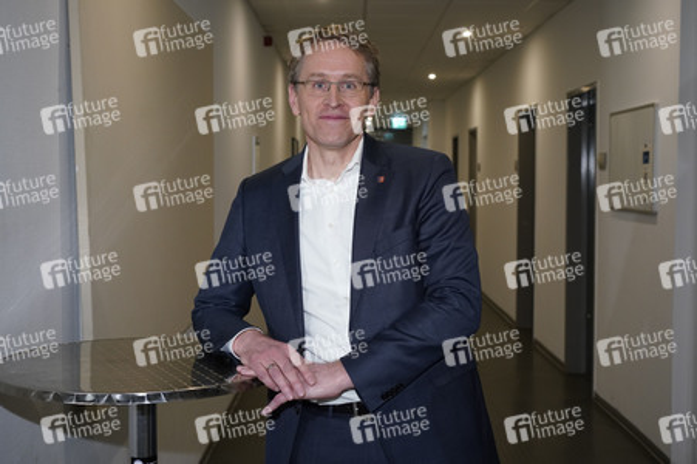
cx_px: 348
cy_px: 232
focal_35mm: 42
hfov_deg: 46.4
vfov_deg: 31.8
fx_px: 813
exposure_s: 1/60
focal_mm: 42
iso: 2000
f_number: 5
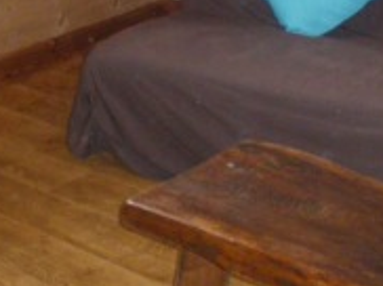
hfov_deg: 19.9
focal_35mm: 99
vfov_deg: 14.7
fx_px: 1094
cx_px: 194
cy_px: 7
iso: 500
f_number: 3.5
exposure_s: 1/50
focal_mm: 6.3
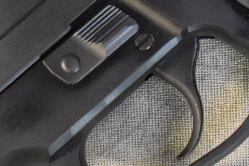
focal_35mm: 201
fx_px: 1390
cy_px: -4
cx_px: 224
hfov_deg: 10.2
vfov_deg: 6.8
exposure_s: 1/30
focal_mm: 30
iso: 3200
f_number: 4.2
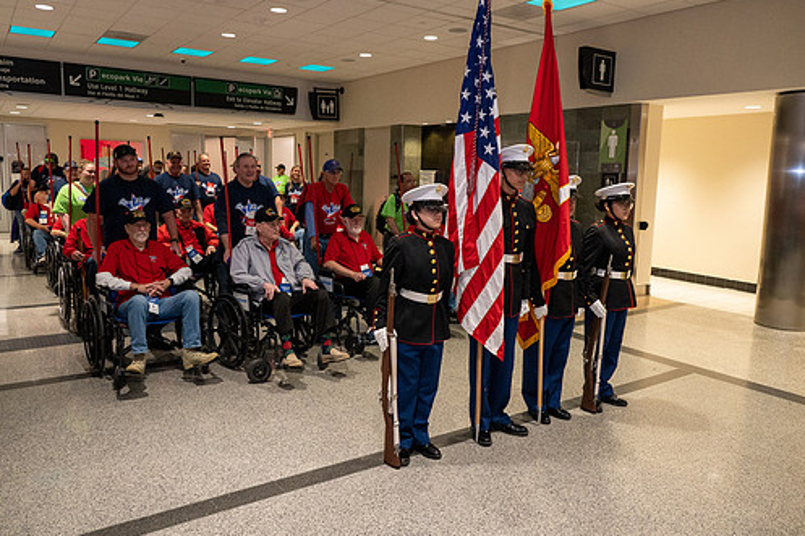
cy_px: 257
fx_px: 626
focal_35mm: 28
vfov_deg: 46.4
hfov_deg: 65.5
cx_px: 392
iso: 8000
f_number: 5
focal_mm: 24
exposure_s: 1/160
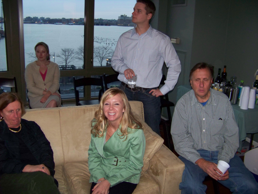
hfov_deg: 51.4
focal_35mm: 36
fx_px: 268
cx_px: 129
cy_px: 97
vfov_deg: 39.7
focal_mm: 5.85
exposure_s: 1/30
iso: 200
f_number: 2.8
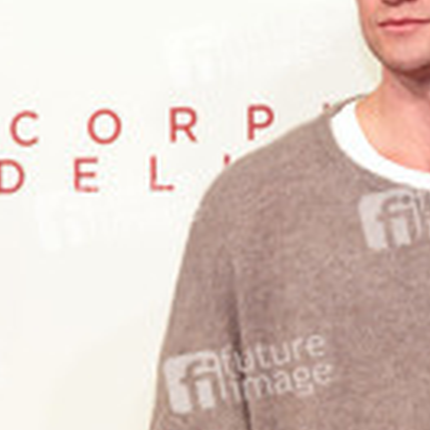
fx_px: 2853
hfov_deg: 8.5
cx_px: 487
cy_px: 293
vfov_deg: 8.6
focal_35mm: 203
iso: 320
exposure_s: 1/250
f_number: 2.8
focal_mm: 70
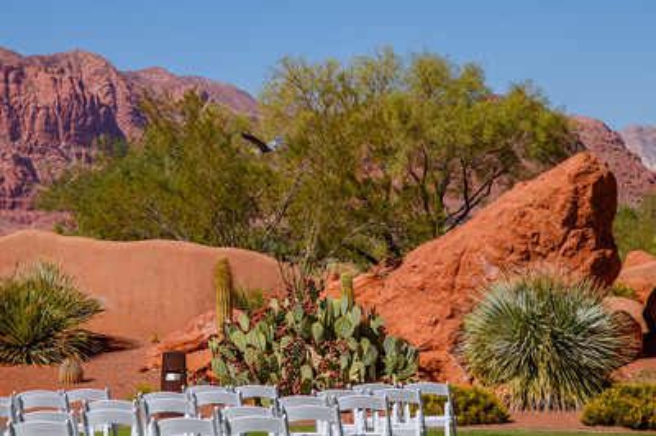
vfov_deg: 10.5
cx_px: 296
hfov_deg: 15.7
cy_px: 145
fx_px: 2382
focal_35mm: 131
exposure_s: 1/640
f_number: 6.3
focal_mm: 98
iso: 200
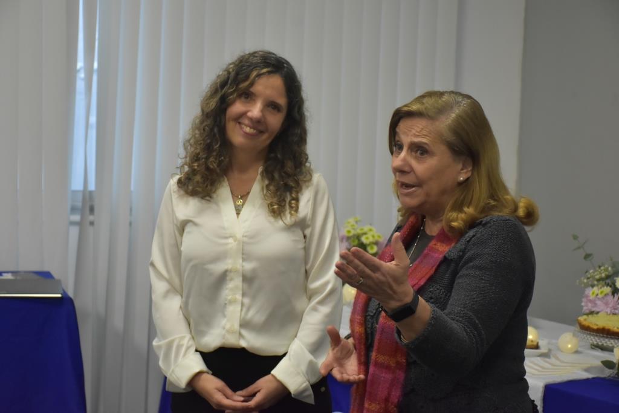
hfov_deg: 26.0
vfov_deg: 17.5
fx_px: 1341
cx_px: 310
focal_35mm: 78
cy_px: 206
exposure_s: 1/100
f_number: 5
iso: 1600
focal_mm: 52
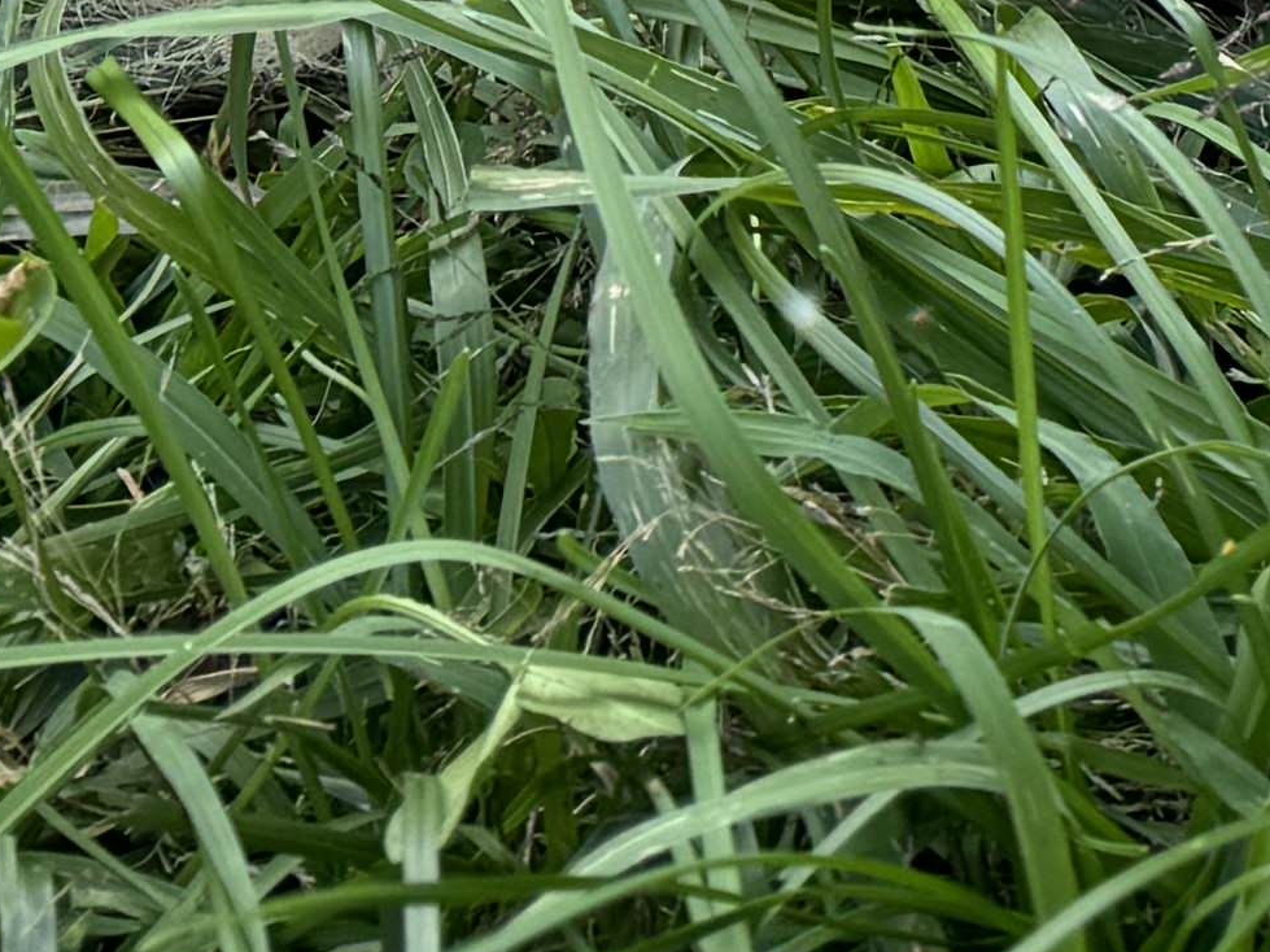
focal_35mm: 140
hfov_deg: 12.4
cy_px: -1715
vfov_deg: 9.0
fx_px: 5136
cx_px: 2548
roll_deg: -0.7
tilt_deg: -19.2
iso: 64
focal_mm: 6.76
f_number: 1.78
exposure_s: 1/213
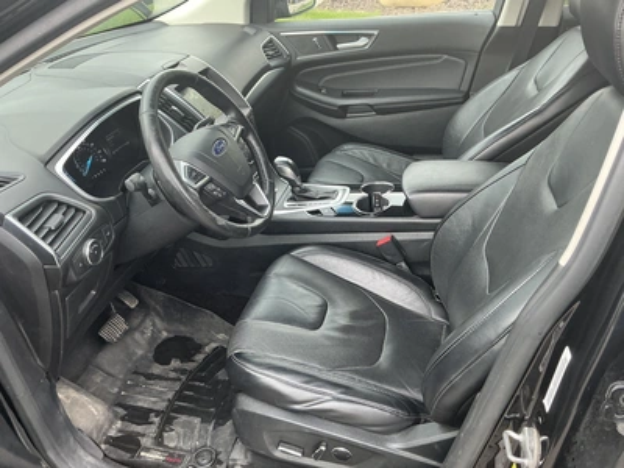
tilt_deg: -30.9
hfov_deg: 63.4
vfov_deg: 49.7
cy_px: 234
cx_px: 312
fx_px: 505
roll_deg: +2.5
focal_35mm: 28
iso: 64
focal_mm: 3
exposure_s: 1/122
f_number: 1.8
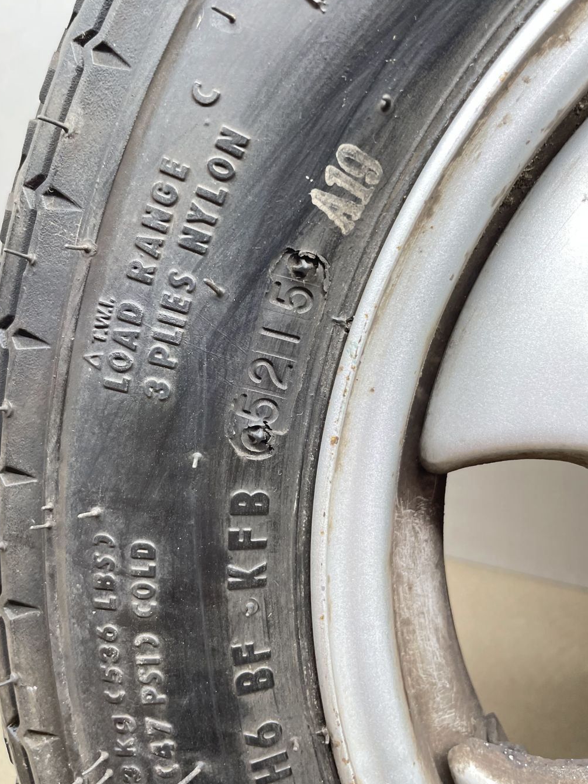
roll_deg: +1.6
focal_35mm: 31
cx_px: 258
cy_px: 349
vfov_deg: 58.2
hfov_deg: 45.3
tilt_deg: -38.0
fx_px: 702
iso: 160
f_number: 1.6
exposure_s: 1/50
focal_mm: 4.2
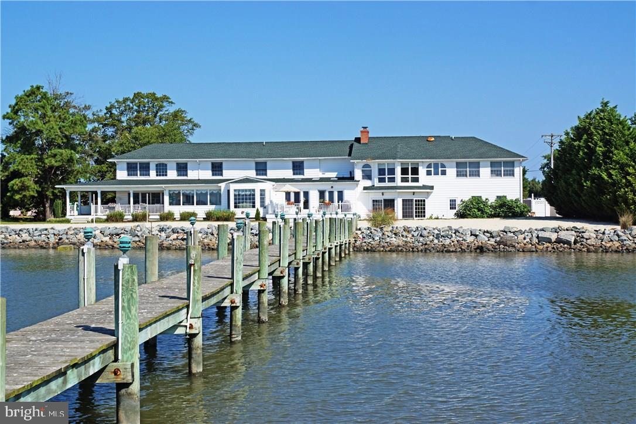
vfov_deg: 25.8
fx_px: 927
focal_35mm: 52
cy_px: 212
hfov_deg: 37.9
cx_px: 318
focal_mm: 35
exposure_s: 1/640
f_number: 6.3
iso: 100
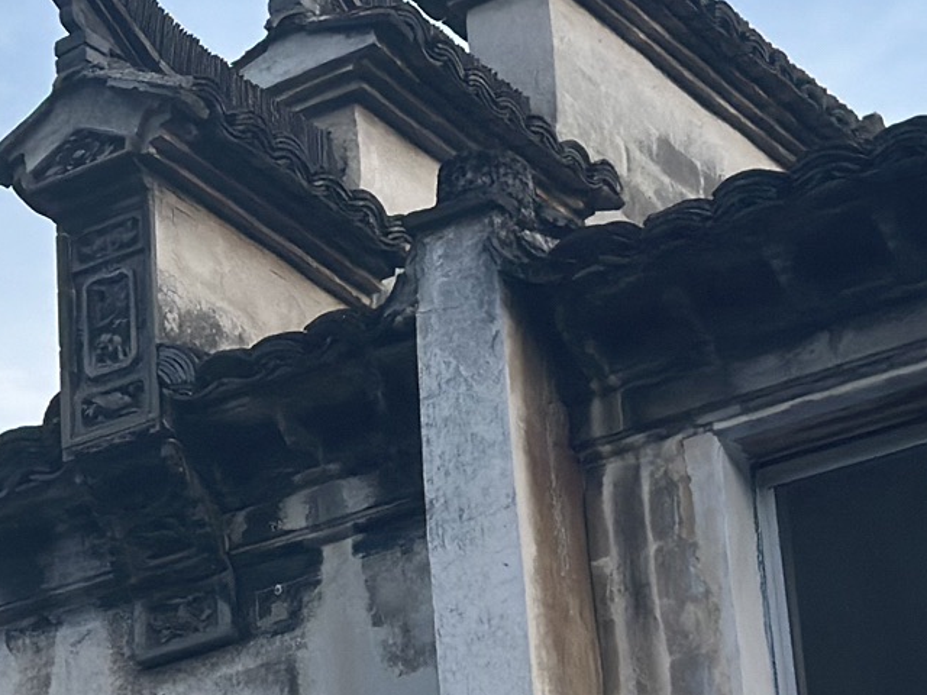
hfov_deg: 12.5
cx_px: -482
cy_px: 481
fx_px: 4017
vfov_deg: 9.9
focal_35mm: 150
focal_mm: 6.86
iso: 80
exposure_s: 1/1453
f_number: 1.78
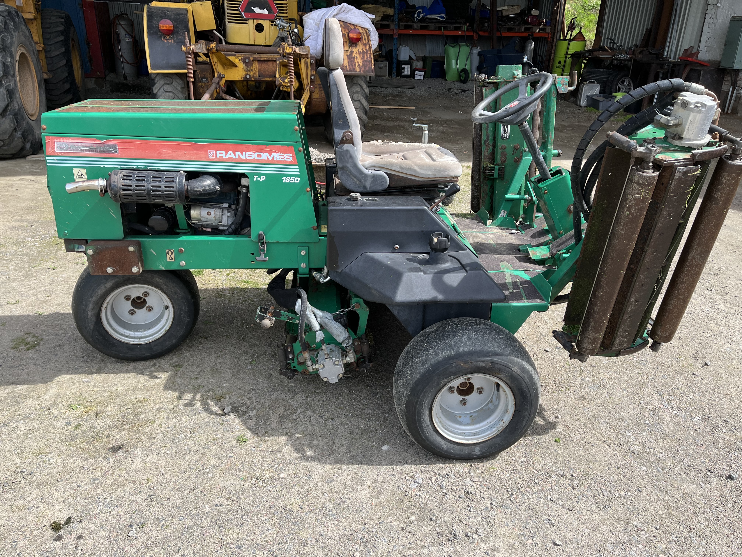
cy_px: 278
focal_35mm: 26
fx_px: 557
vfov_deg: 53.1
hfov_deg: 67.3
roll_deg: -0.3
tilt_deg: -25.1
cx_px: 371
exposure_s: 1/1046
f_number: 1.6
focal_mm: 5.1
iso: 50
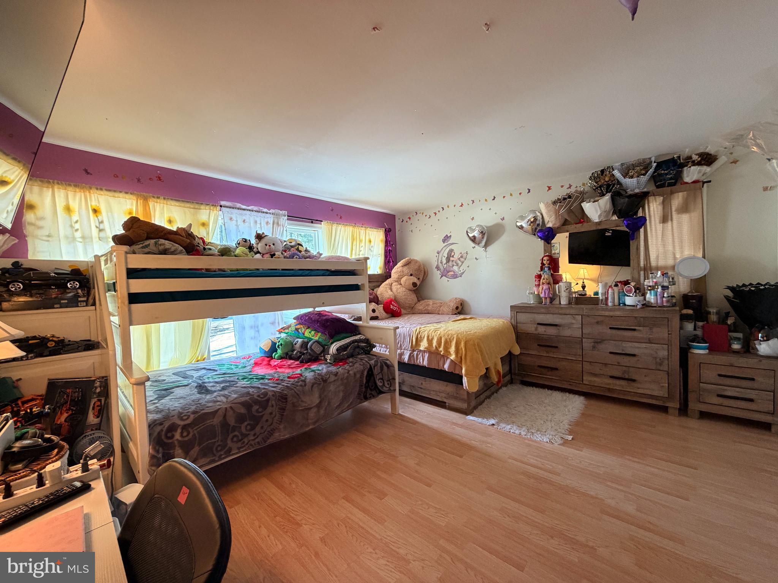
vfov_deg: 85.7
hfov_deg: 102.1
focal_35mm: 14
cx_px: 389
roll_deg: +2.3
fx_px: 315
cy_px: 292
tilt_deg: -1.3
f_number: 2.2
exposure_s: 1/60
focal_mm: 2.22
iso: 250
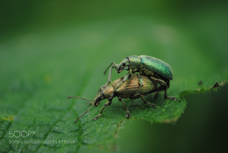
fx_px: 523
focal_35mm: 82
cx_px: 114
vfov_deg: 16.6
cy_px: 76
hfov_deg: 24.6
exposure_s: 1/60
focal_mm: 55
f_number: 6.3
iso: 200
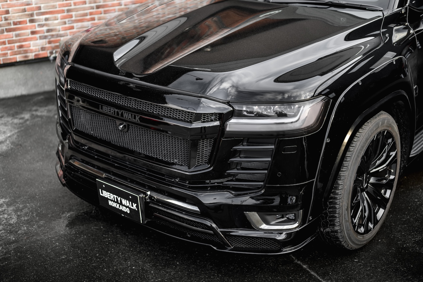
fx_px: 587
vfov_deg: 27.0
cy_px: 141
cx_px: 212
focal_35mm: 50
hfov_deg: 39.6
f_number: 1.8
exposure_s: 1/160
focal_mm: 50
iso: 100
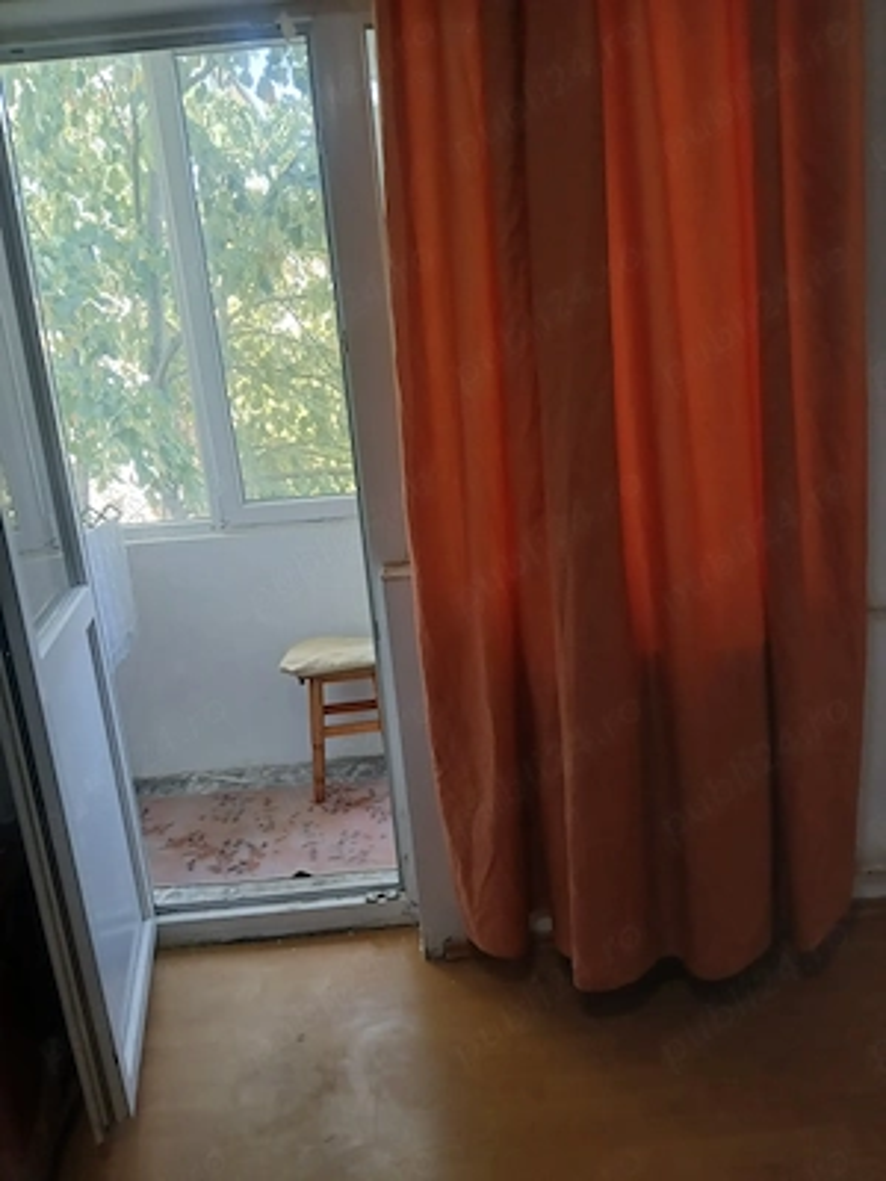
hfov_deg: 53.1
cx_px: 443
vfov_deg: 67.3
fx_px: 887
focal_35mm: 26
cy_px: 590
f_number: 1.8
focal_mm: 3.98
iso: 160
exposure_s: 1/50
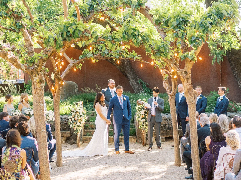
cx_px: 118
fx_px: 515
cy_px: 52
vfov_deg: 19.8
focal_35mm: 74
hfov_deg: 26.3
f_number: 1.8
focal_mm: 35
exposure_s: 1/1600
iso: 250
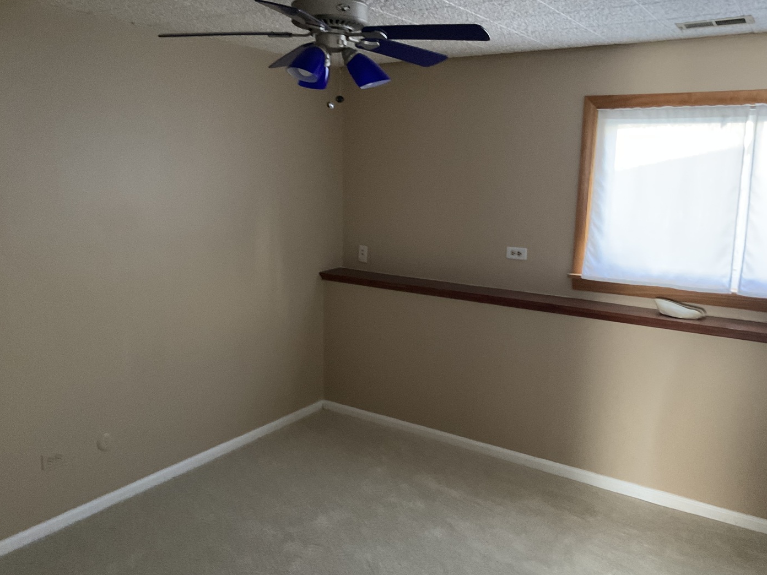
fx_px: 665
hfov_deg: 60.0
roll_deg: -1.7
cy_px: 285
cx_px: 391
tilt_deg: -10.8
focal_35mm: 30
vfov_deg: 46.8
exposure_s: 1/30
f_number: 1.8
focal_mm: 3
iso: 500
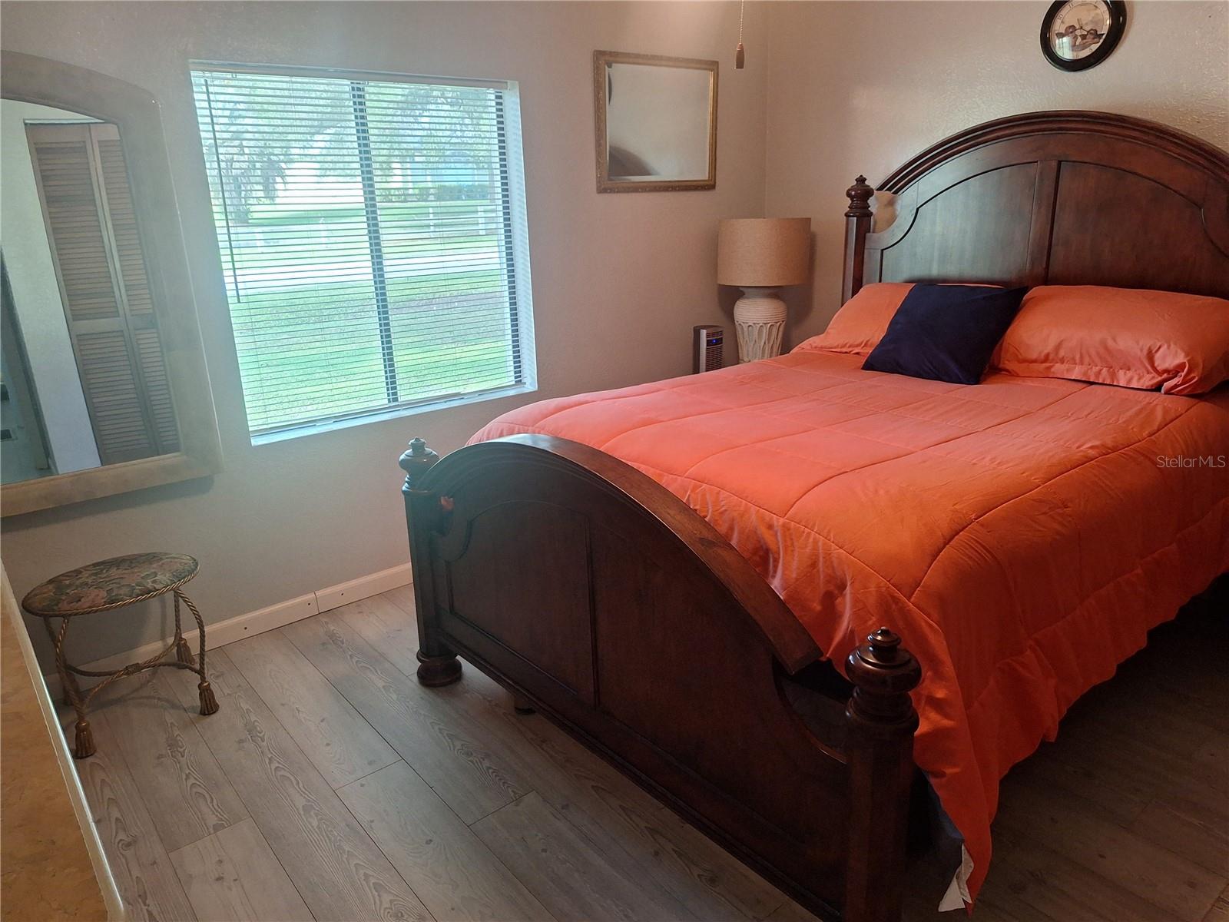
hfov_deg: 73.9
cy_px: 461
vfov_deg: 58.9
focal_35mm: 23
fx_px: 817
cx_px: 614
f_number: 1.8
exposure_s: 1/40
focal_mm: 5.54
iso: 200
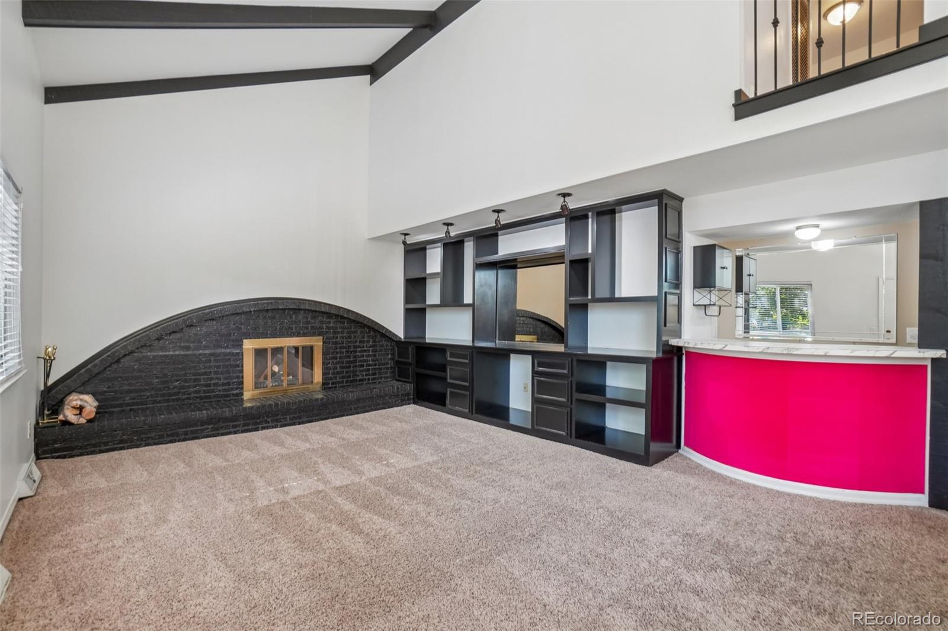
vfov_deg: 77.3
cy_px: 316
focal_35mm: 15
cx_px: 474
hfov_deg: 100.4
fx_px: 395
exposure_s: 1/13
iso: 400
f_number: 8
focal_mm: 10
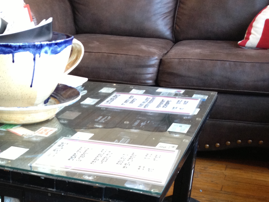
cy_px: 173
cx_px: 18
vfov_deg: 21.0
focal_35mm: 69
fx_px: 536
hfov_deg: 27.0
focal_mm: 4.28
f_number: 2.4
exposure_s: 1/20
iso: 125
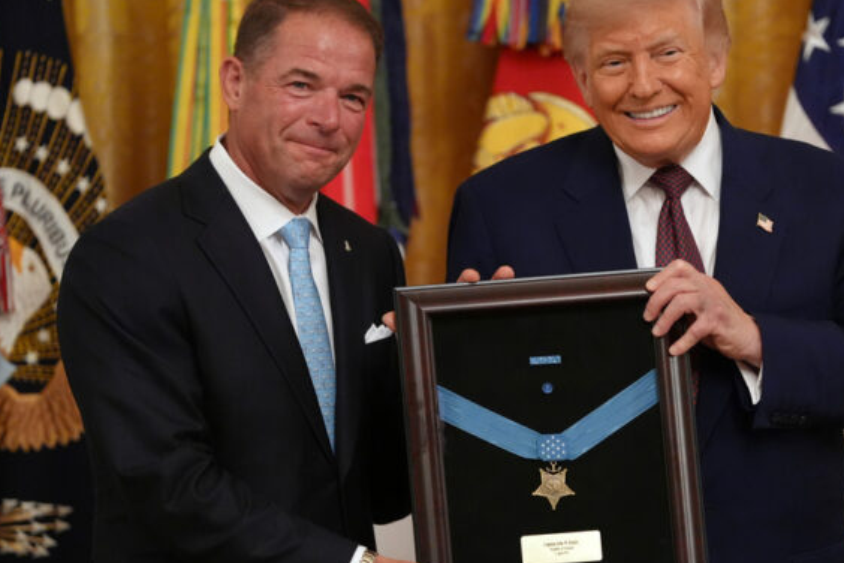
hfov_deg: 8.0
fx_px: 6001
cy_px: 308
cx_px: 492
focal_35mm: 256
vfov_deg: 5.4
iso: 4000
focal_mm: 188
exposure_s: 1/160
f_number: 2.8
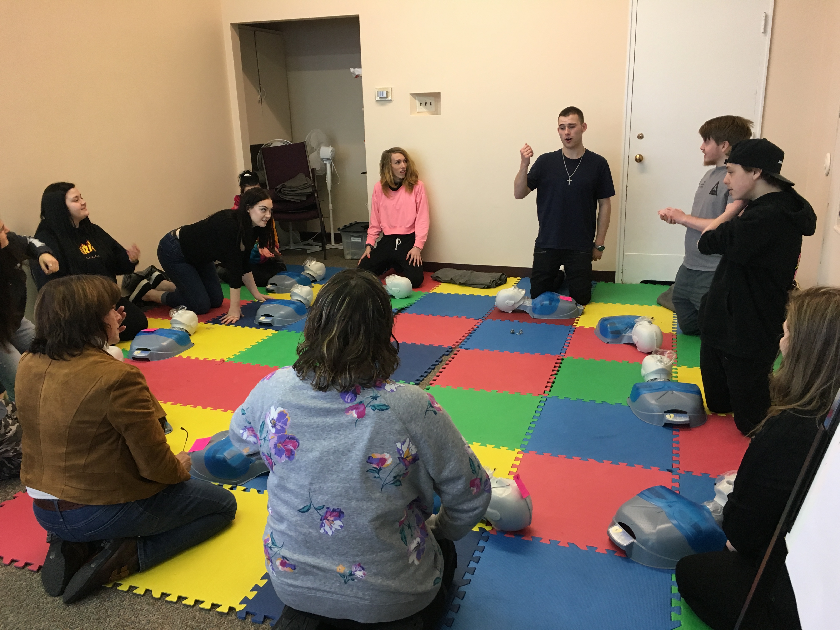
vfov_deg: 48.2
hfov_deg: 61.7
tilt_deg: -17.6
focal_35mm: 29
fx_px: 704
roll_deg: +1.6
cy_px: 315
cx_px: 420
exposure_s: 1/30
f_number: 2.2
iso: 80
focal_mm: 4.15
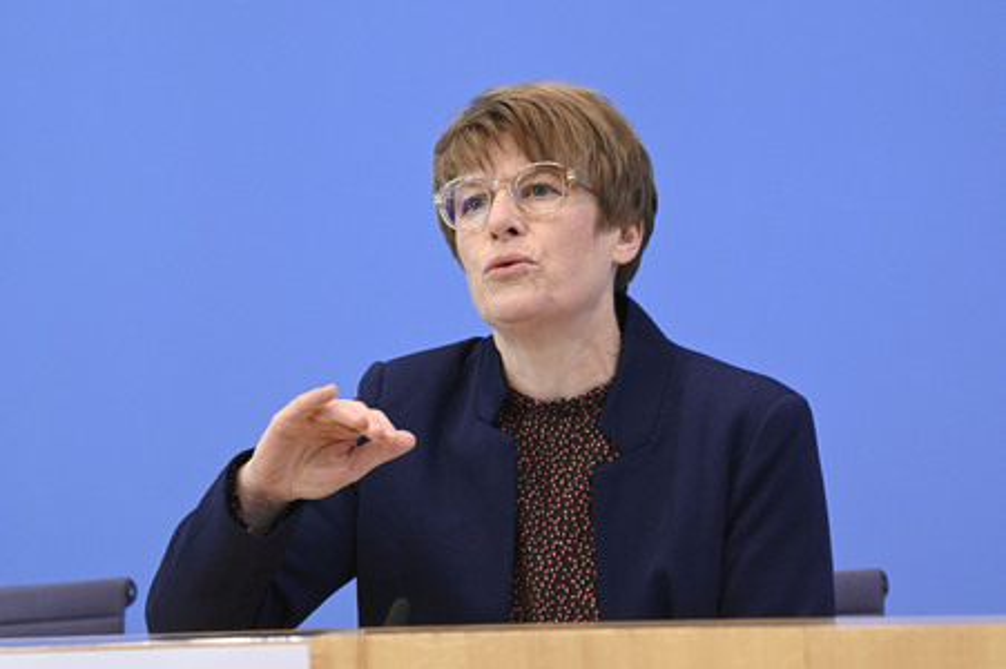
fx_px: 2736
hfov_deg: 20.8
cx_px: 503
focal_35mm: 98
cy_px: 334
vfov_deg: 13.9
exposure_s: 1/500
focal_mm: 98
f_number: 6.3
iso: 4000
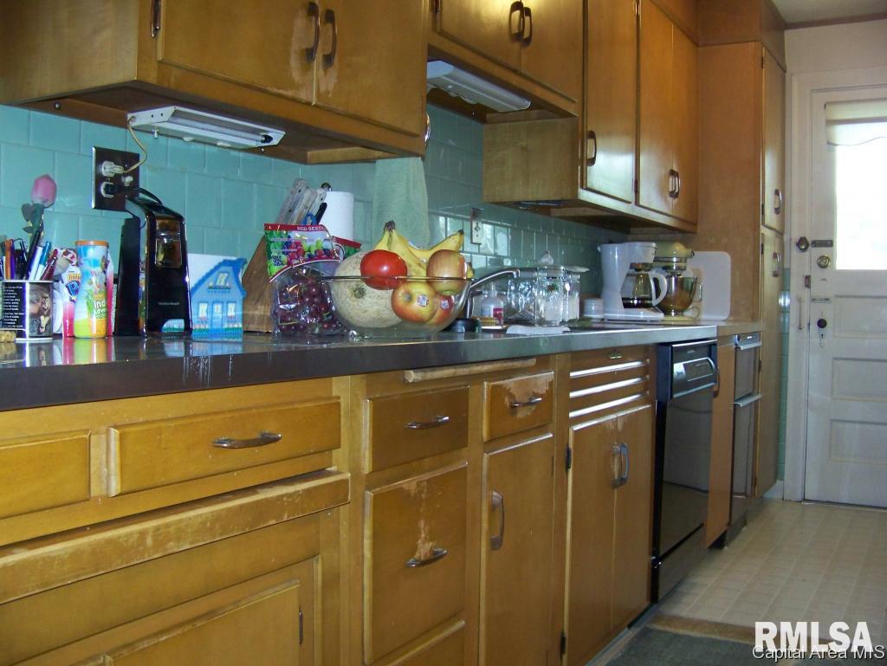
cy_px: 333
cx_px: 444
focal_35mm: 36
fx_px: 923
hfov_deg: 51.3
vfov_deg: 39.7
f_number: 2.8
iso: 200
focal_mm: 5.85
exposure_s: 1/30
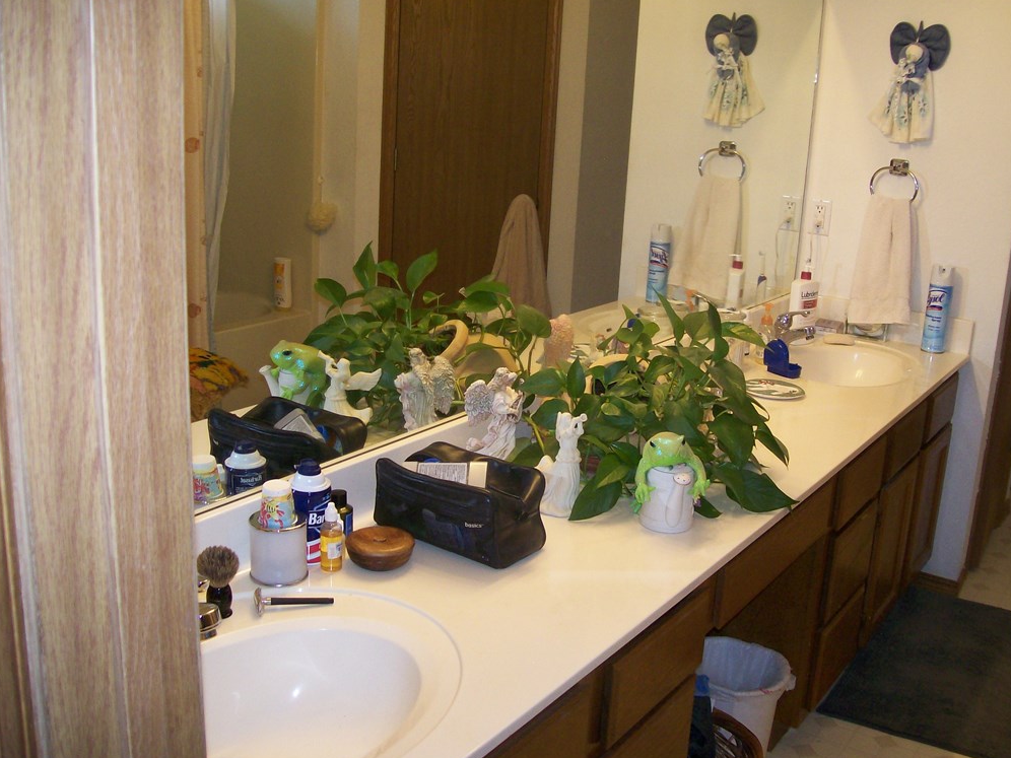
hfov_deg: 50.1
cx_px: 515
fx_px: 1081
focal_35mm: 37
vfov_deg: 38.7
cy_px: 382
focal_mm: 6
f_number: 2.7
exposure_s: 1/64
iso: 140
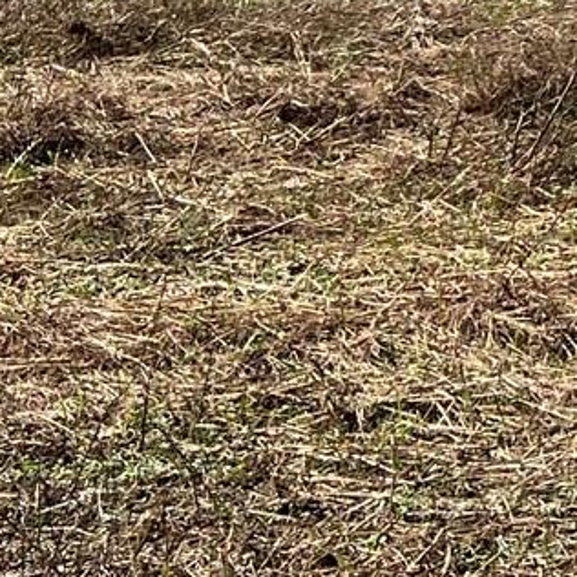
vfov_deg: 11.2
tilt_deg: -0.3
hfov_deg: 10.4
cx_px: 1280
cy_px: -310
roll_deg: -2.3
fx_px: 2810
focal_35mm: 149
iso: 50
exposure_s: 1/3571
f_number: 1.5
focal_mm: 5.7
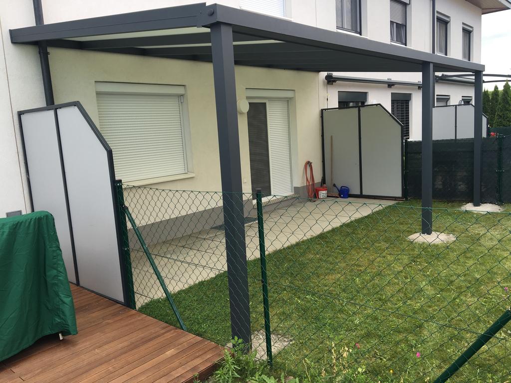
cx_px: 256
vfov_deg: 48.2
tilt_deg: -7.7
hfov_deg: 61.7
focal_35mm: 29
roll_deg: +3.1
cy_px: 192
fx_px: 428
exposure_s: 1/187
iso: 25
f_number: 2.2
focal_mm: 4.15
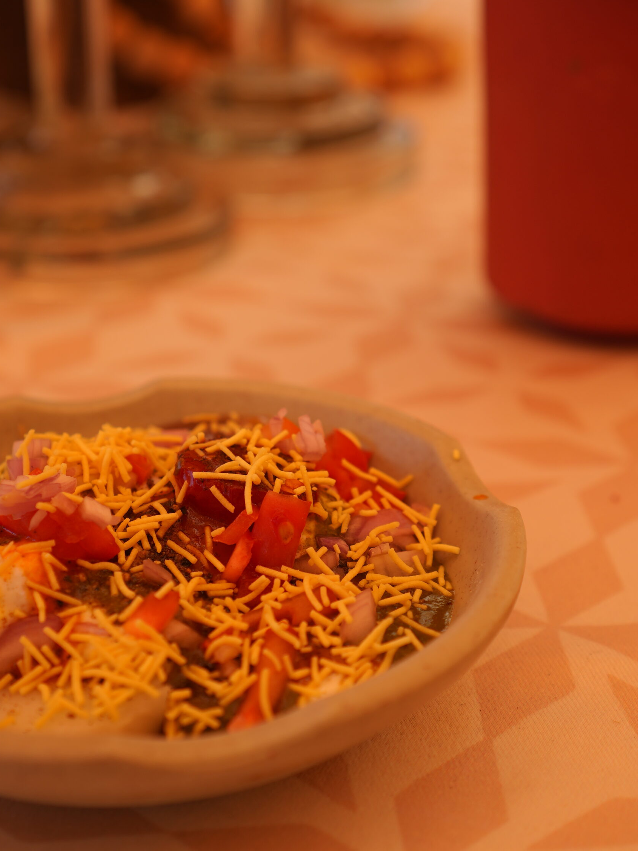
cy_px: 387
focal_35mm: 57
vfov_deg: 33.8
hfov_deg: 25.7
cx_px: 318
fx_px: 1401
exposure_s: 1/400
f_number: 5
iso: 100
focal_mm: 35
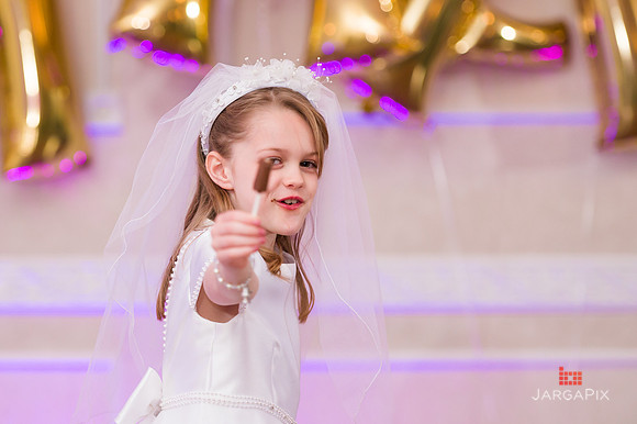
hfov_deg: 12.9
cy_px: 154
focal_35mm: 159
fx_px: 2820
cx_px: 267
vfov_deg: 8.6
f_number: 3.2
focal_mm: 125
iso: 1000
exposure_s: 1/200
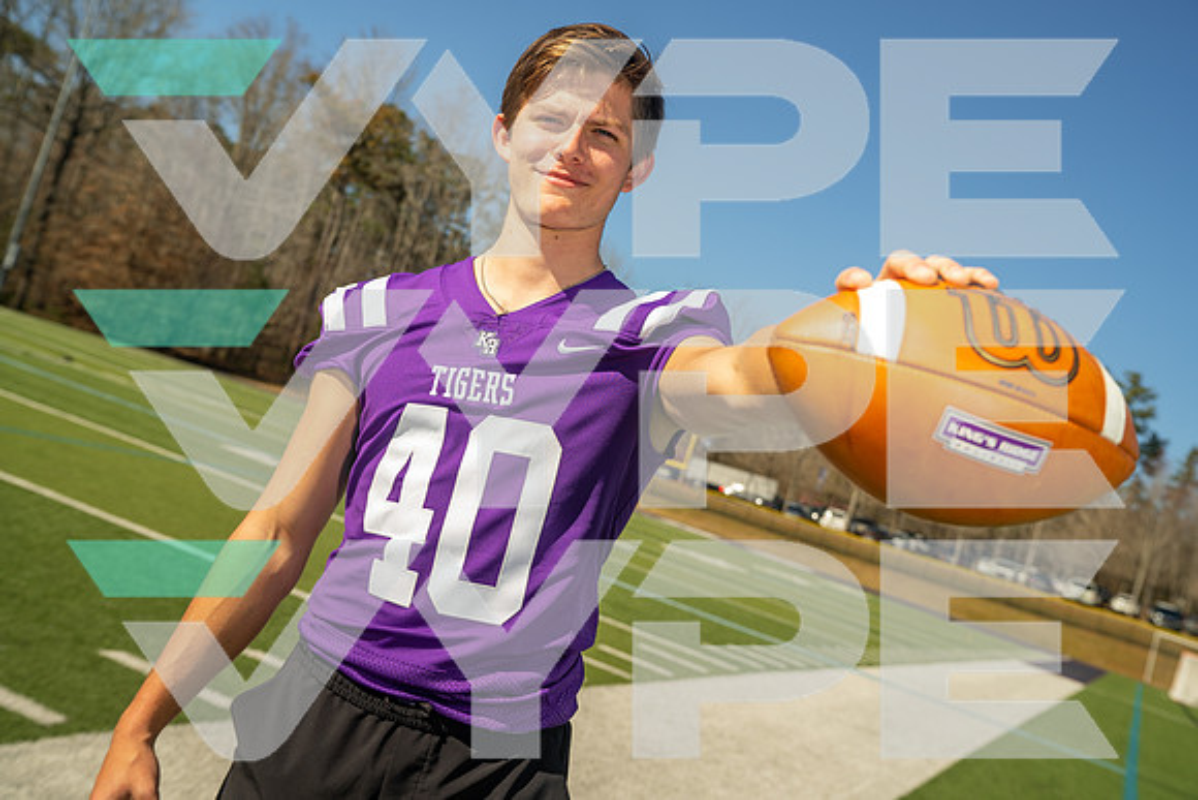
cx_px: 599
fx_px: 1398
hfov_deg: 46.4
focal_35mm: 42
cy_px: 400
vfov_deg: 31.9
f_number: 5.6
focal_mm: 42
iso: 100
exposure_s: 1/125
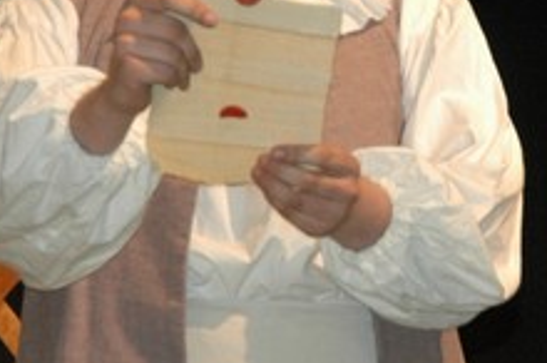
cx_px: 460
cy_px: 109
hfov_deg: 5.7
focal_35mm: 362
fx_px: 5496
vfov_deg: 3.8
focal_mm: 95
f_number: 5.6
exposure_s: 1/60
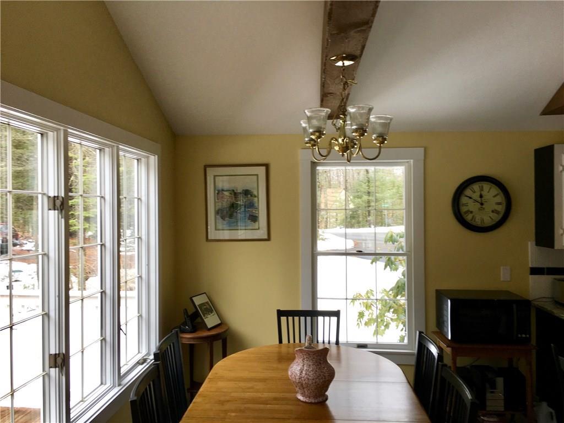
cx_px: 282
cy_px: 212
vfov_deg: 48.2
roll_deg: -1.1
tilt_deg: +1.4
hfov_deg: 61.7
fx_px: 472
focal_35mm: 29
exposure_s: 1/120
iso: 25
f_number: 2.2
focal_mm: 4.15
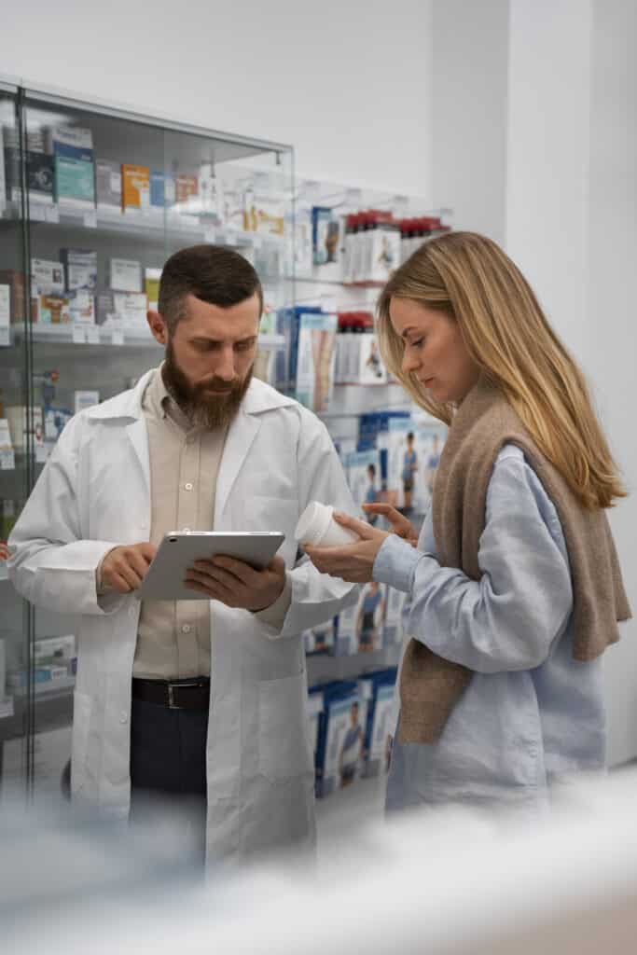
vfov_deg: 40.3
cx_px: 318
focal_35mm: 49
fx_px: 1300
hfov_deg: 27.5
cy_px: 478
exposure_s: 1/320
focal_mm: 49
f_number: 2.8
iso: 800
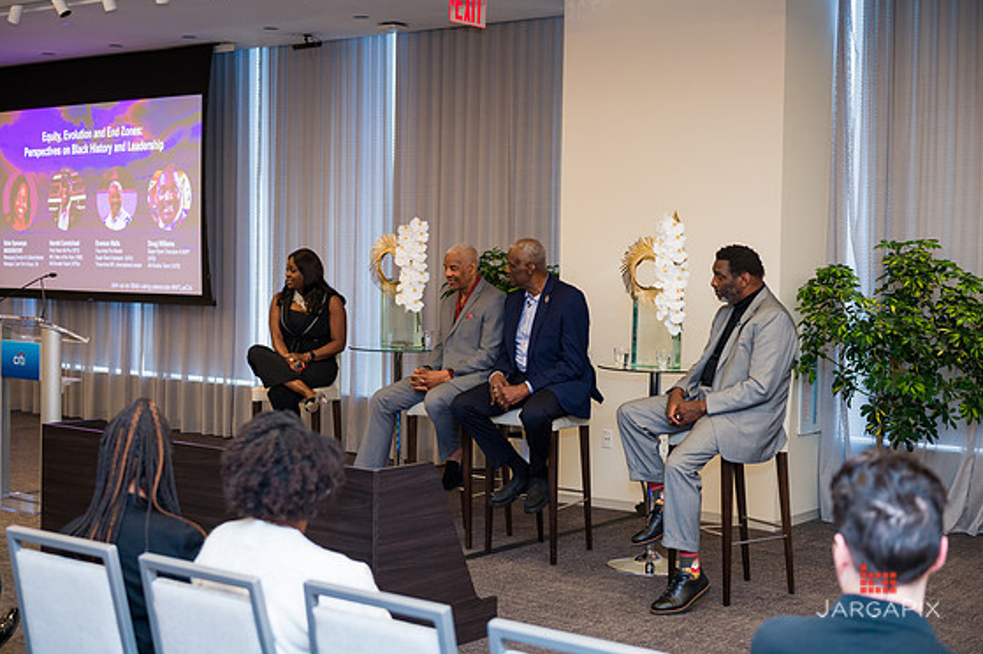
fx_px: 1474
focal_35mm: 54
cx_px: 475
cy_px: 316
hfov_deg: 36.9
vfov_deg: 25.0
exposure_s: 1/200
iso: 640
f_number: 4
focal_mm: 52
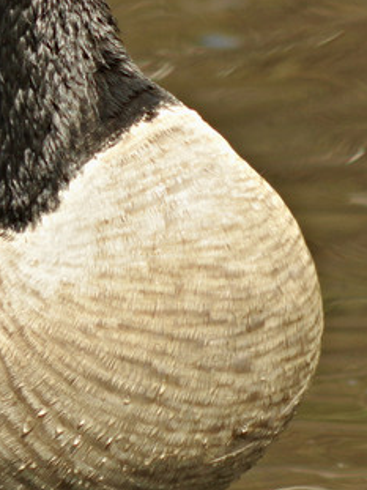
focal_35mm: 1675
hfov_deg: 0.9
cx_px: -207
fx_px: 23694
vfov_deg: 1.2
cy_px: 142
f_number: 1.4
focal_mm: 300
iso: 400
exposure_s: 1/500
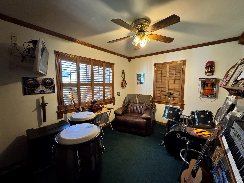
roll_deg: +0.2
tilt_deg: -5.6
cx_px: 122
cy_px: 92
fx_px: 99
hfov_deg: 102.1
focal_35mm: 14
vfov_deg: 85.7
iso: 1000
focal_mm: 2.22
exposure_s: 1/60
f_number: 2.2
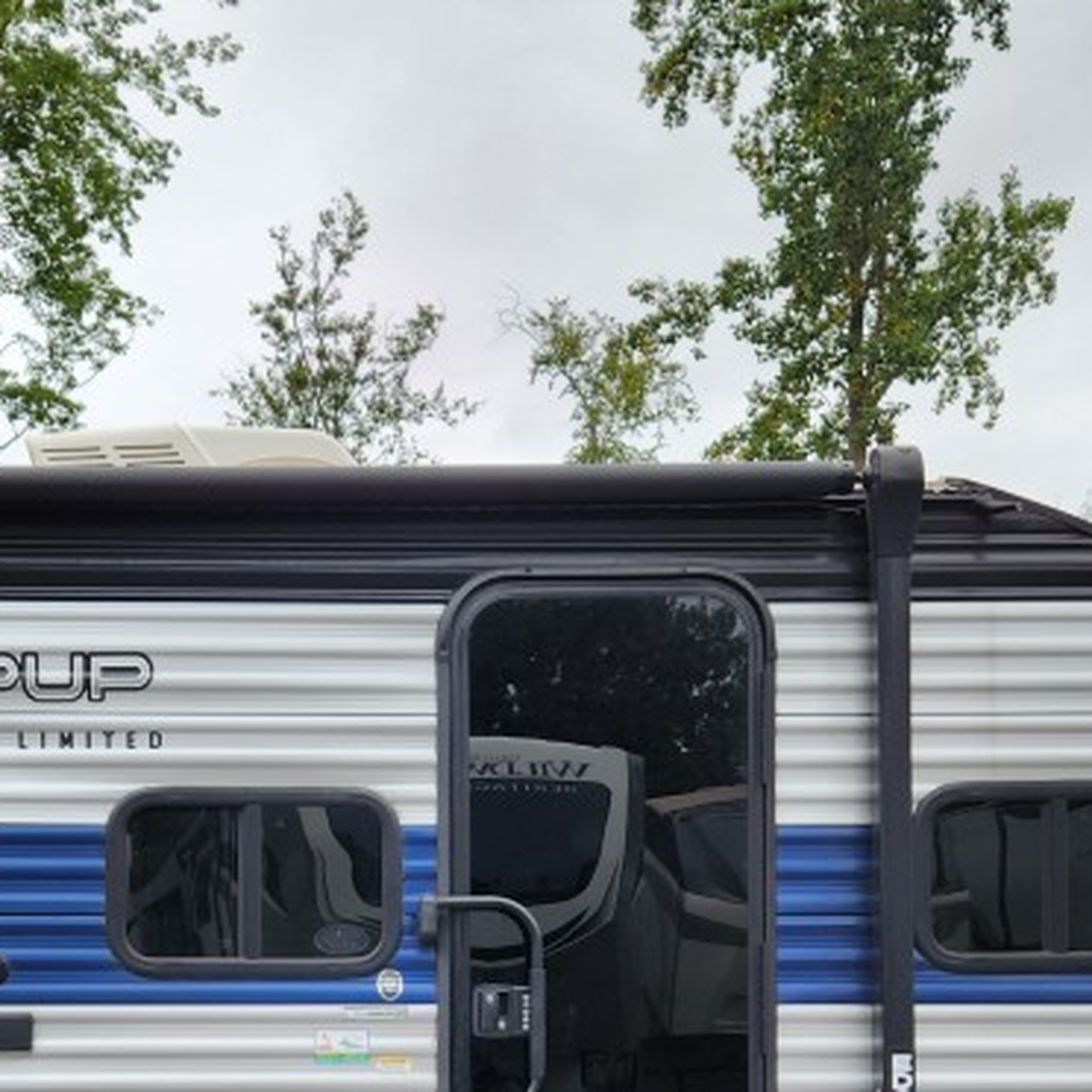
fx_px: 1999
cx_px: 241
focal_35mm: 56
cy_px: 1042
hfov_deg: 29.9
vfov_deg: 29.0
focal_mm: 5.4
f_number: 1.8
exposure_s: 1/180
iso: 40
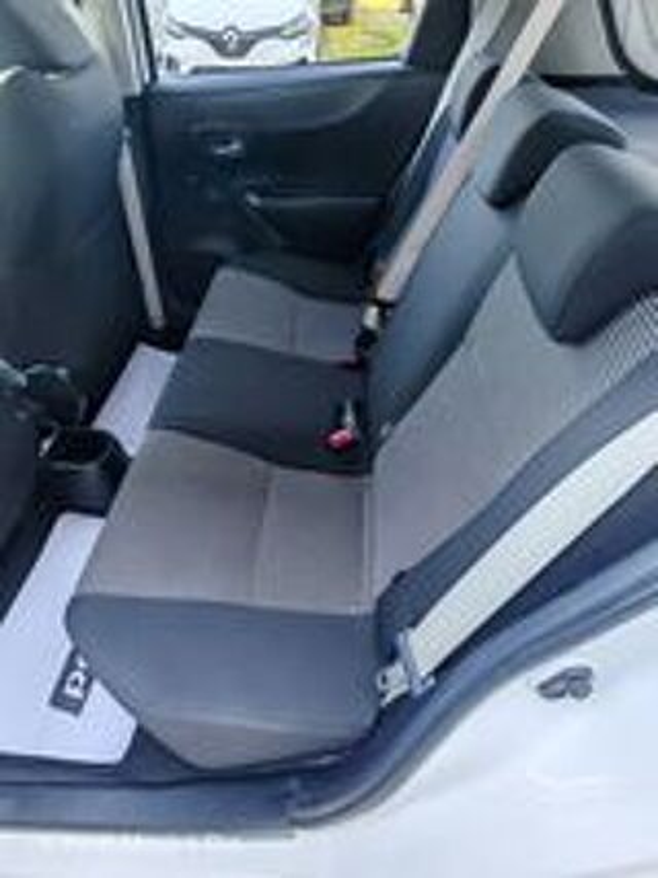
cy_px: 439
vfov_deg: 84.7
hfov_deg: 68.7
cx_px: 329
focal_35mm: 19
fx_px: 482
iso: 200
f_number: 2
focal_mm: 1.82
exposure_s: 1/50
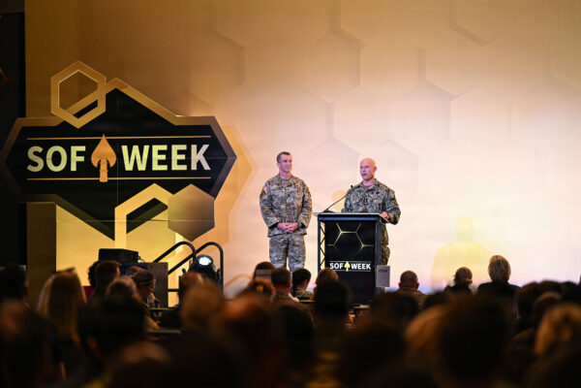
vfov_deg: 7.8
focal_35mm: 175
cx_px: 290
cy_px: 194
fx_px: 2824
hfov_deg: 11.7
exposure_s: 1/160
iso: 800
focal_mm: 175
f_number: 2.8
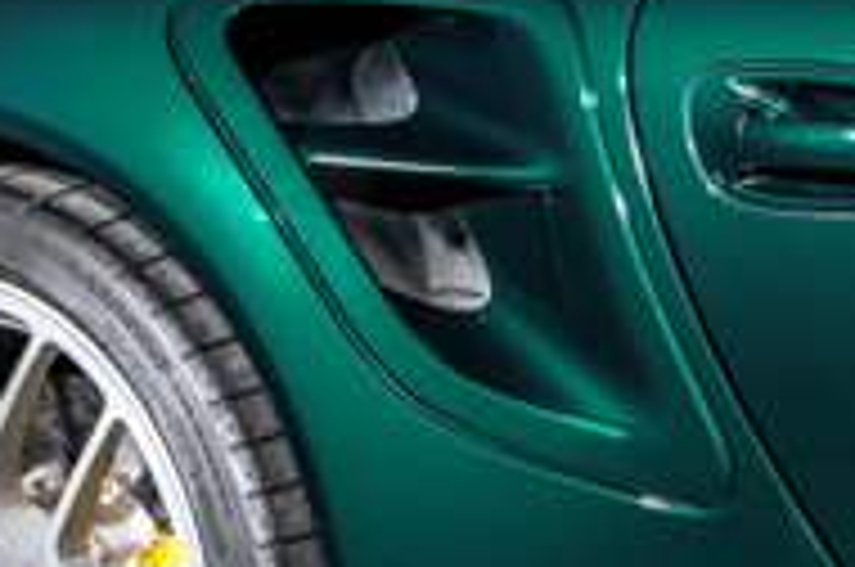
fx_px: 4031
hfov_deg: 12.1
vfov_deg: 8.0
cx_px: 598
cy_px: 220
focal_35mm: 170
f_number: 10
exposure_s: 1/125
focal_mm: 42
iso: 125
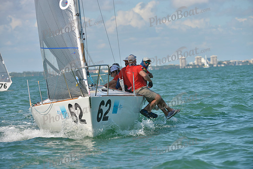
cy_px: 84
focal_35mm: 200
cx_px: 126
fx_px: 1406
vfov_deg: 6.9
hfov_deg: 10.3
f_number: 6.3
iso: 200
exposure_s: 1/1000
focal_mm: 200
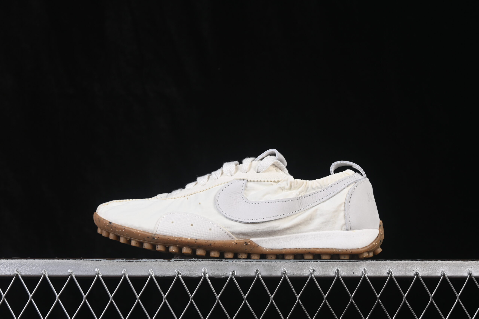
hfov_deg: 27.0
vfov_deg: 18.2
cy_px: 160
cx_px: 240
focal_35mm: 75
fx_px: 998
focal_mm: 50
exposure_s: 1/80
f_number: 8
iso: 160
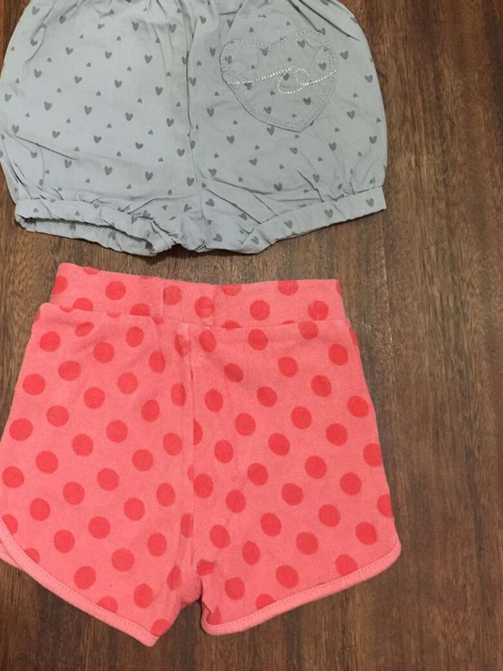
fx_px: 717
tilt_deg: -77.6
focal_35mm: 37
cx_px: 193
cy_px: 249
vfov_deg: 49.6
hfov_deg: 38.5
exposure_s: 1/8
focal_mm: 4.15
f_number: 2.2
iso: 160
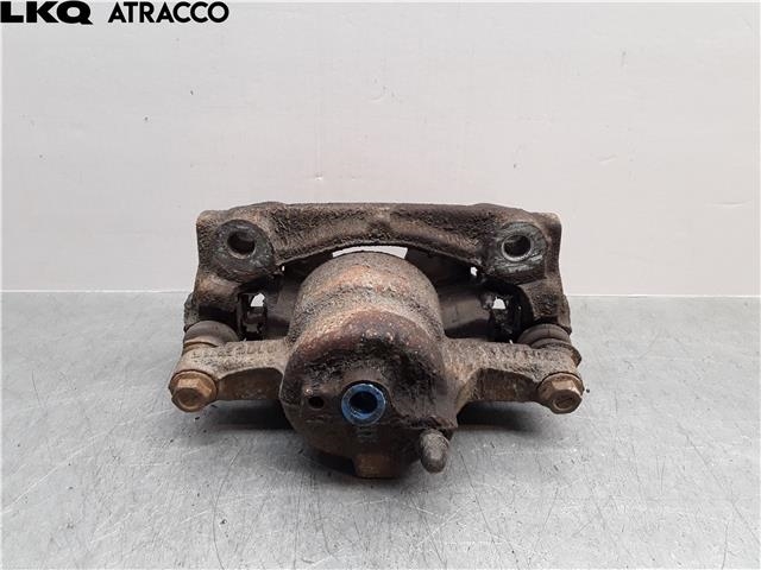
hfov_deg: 63.4
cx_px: 380
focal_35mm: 28
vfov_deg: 49.7
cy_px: 285
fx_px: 616
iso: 64
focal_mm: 2.91
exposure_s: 1/50
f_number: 1.9
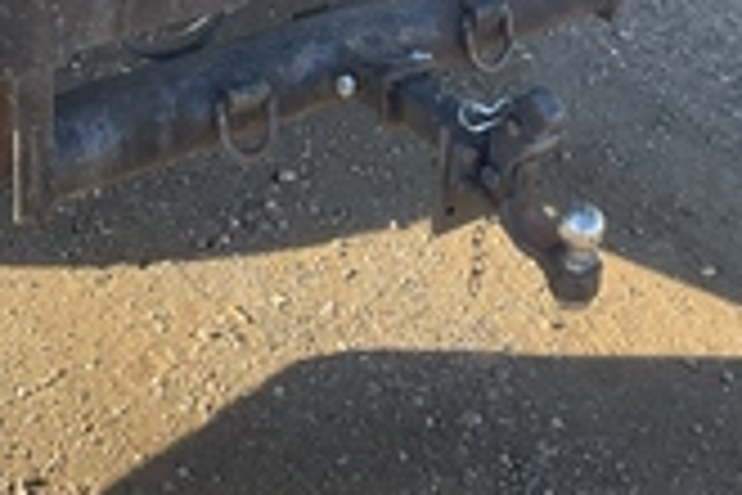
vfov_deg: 17.9
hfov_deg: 27.6
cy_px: -68
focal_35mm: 73
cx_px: 292
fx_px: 1504
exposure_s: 1/249
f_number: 1.8
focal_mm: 3
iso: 25
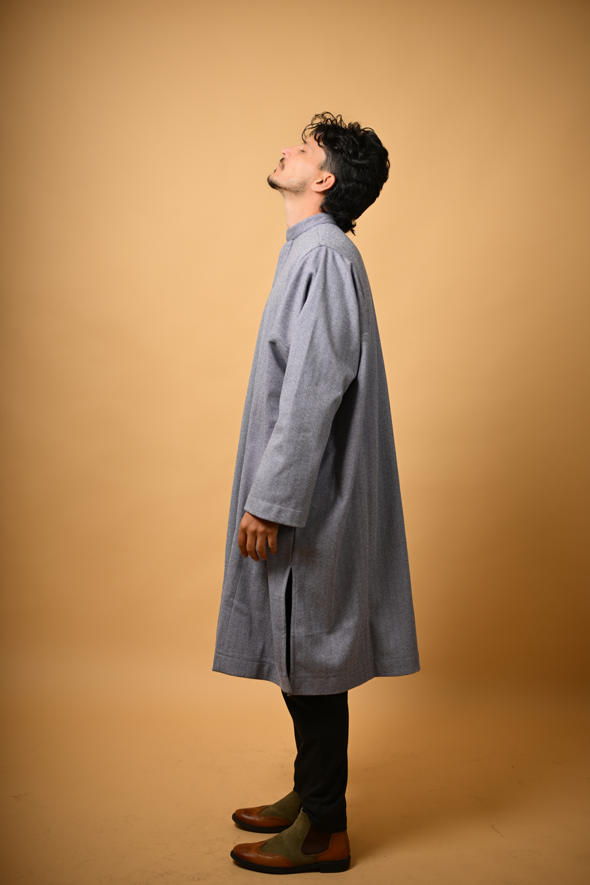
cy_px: 442
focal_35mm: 50
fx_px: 1229
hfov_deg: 27.0
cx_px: 295
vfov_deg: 39.6
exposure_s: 1/1000
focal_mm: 50
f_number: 2.2
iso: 125
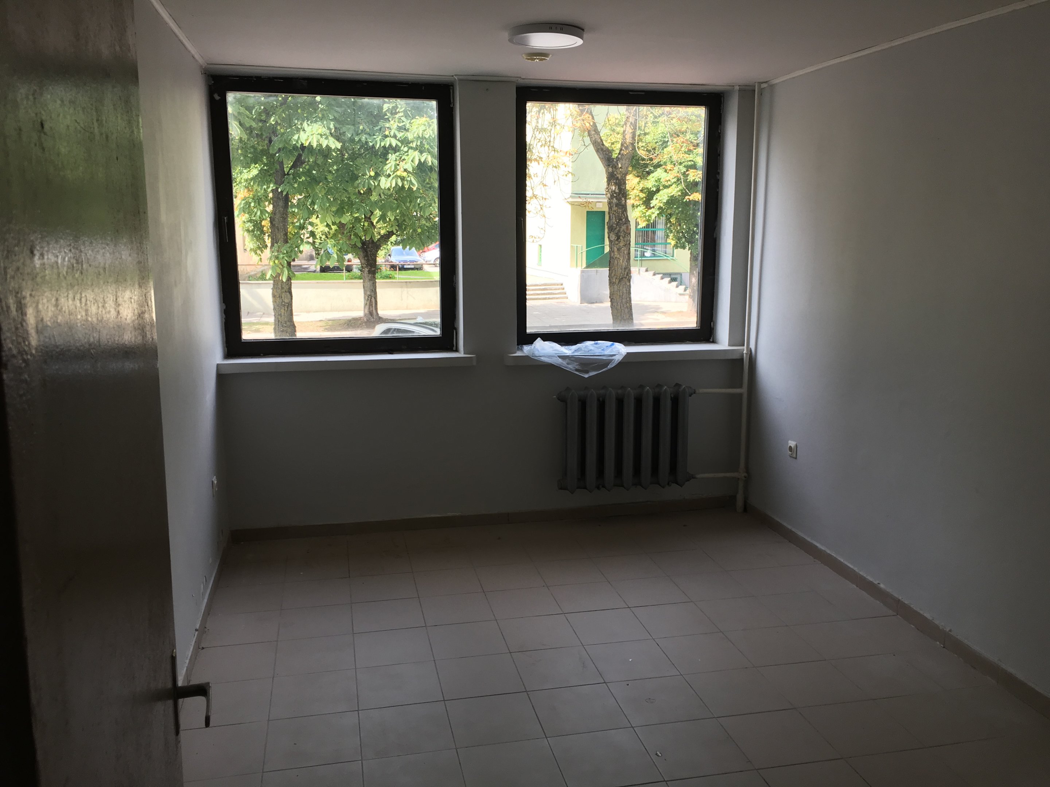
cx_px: 525
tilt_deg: -9.6
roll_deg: +0.9
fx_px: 880
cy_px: 394
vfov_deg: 48.2
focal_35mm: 29
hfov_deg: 61.7
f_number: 2.2
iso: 25
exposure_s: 1/100
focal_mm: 4.15
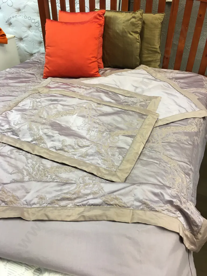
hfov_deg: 48.2
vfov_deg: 61.7
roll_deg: -1.0
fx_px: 231
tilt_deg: -35.6
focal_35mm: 29
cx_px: 104
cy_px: 138
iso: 32
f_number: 2.2
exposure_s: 1/15
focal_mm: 4.15
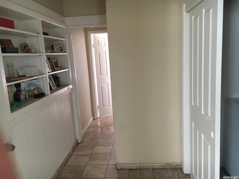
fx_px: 200
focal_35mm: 29
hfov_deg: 61.7
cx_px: 120
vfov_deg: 48.2
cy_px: 90
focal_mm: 4.15
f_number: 2.2
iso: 125
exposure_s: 1/30
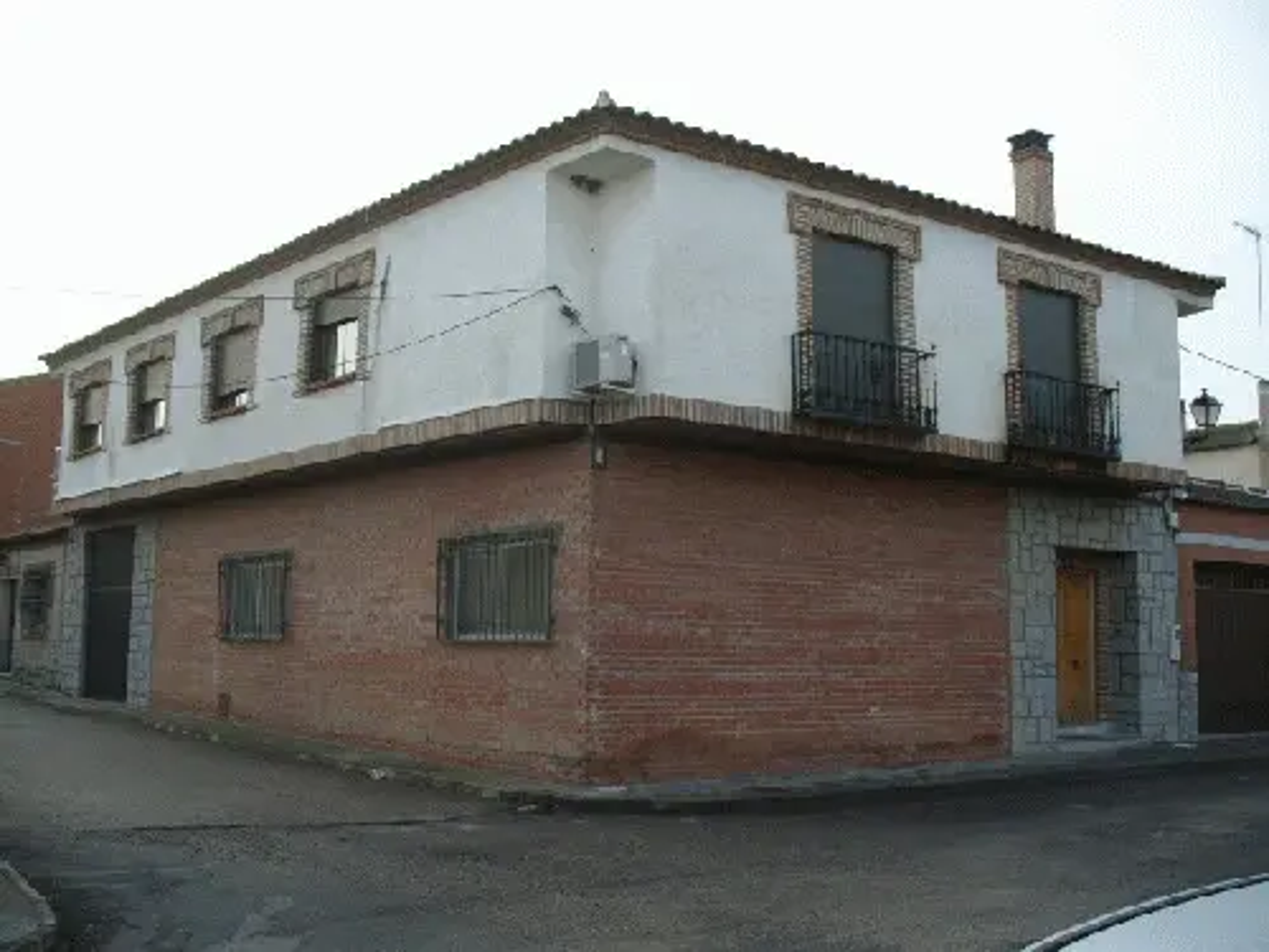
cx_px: 634
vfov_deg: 38.7
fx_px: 1356
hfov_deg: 50.1
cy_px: 476
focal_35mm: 37
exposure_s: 1/200
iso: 80
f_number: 2.8
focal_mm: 6.1
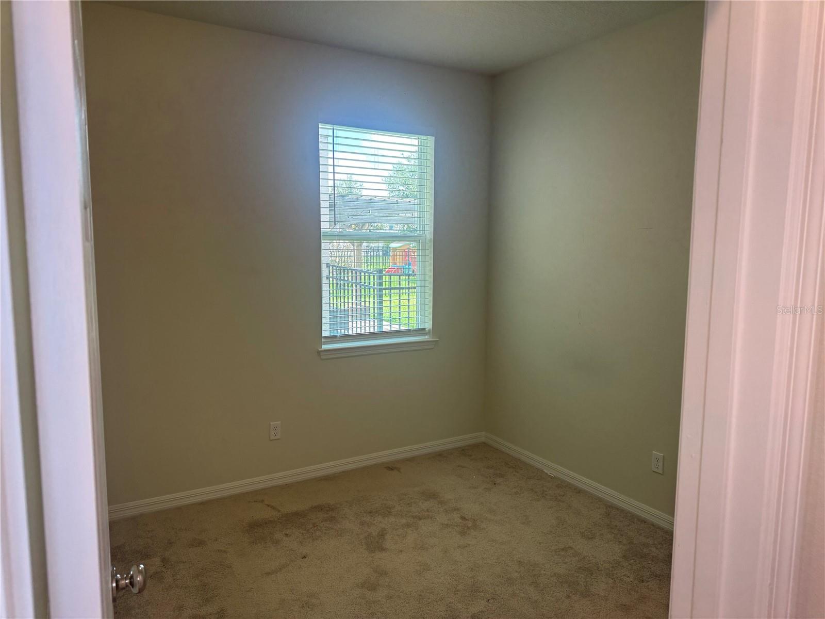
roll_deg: +0.4
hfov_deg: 71.6
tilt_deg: -5.5
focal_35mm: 24
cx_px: 412
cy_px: 310
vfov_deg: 56.8
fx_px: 572
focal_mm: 6.76
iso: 125
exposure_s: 1/120
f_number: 1.78
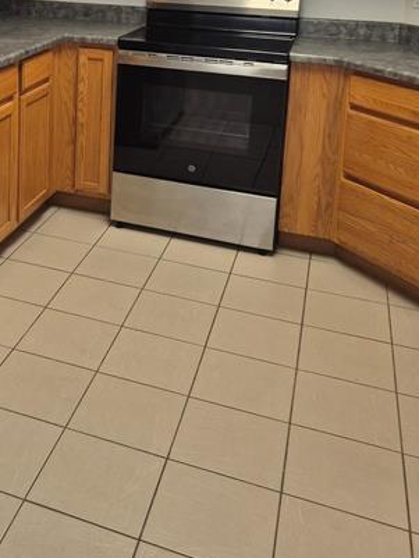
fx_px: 710
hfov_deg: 31.4
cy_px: 43
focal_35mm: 44
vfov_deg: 39.4
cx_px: 44
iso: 160
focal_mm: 5.4
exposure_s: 1/120
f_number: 1.8
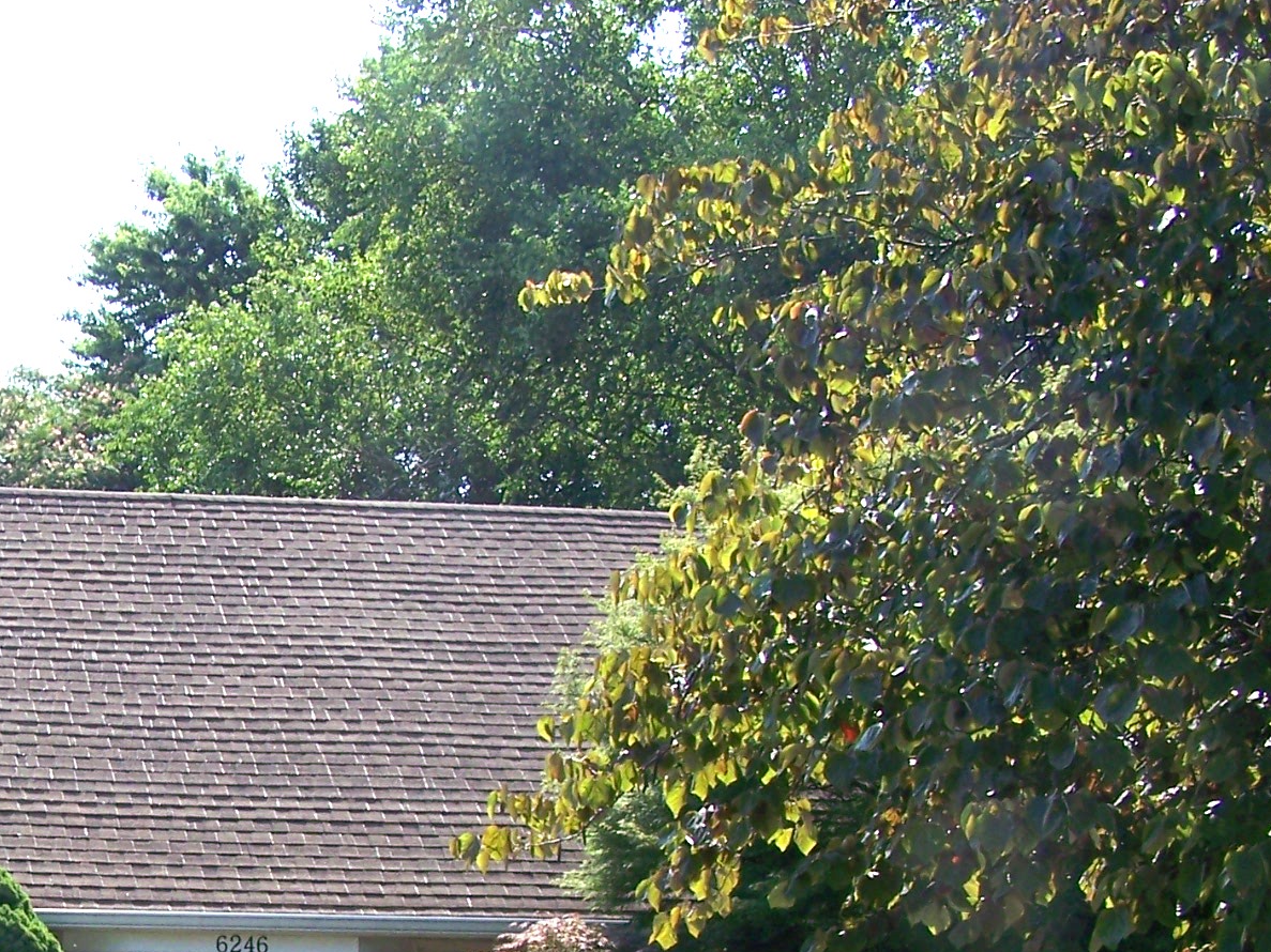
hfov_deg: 22.9
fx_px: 3047
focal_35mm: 83
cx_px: 120
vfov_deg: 17.4
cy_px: 936
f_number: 4
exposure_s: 1/320
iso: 64
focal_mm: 6.3
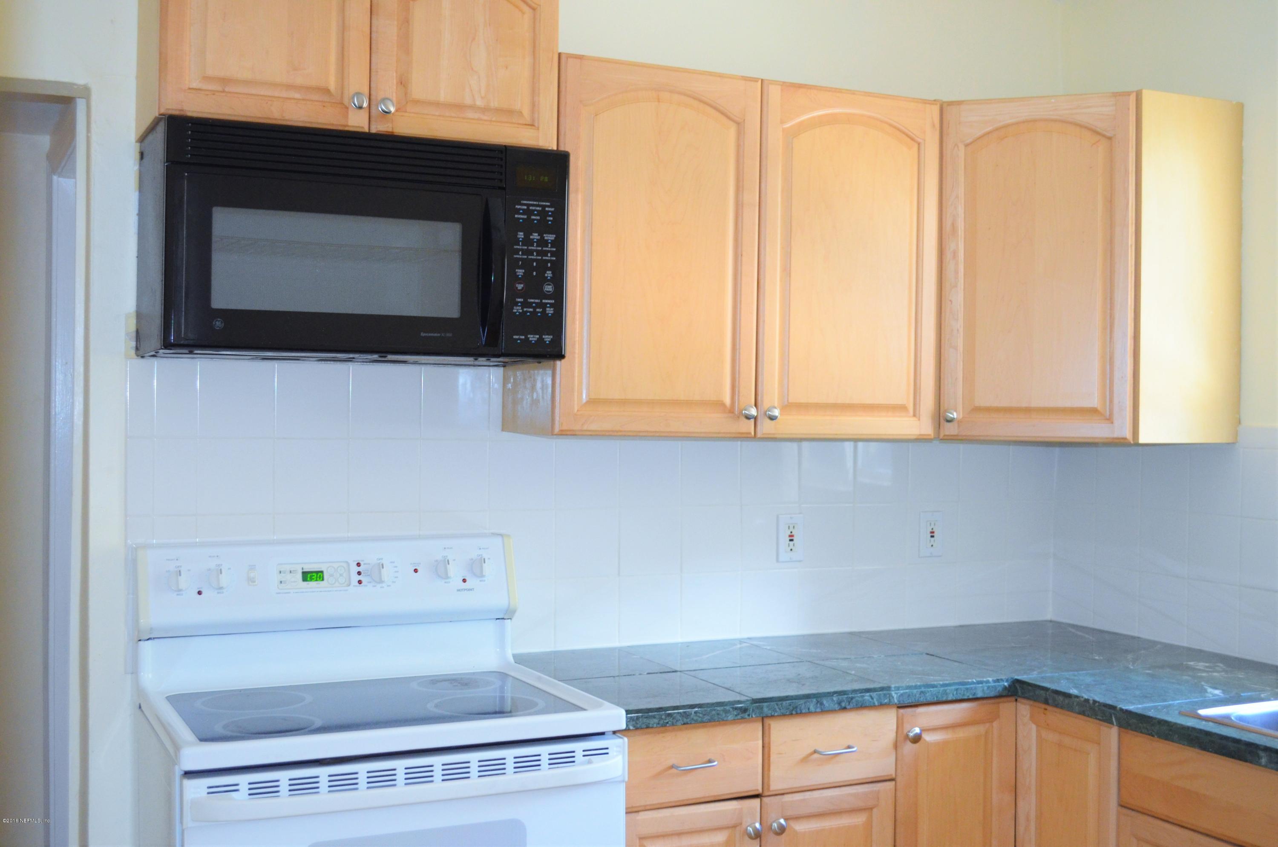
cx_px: 639
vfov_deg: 31.8
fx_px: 1488
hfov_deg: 46.5
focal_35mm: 42
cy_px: 424
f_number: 4.5
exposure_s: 1/60
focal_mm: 28
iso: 1600
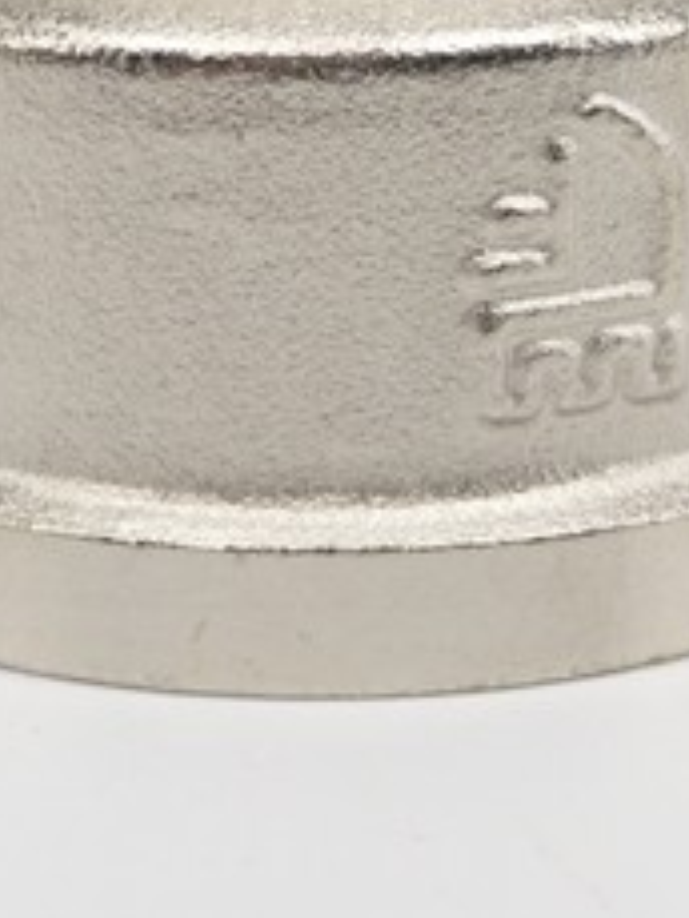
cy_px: -148
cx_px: 361
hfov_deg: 8.6
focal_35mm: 173
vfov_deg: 11.2
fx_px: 4587
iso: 100
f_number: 4.5
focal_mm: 10.5
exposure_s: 1/500
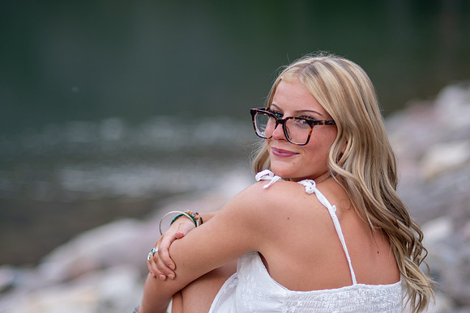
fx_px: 1665
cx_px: 235
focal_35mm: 128
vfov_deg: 10.8
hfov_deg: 16.1
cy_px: 156
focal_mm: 85
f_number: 1.8
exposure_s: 1/1000
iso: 200
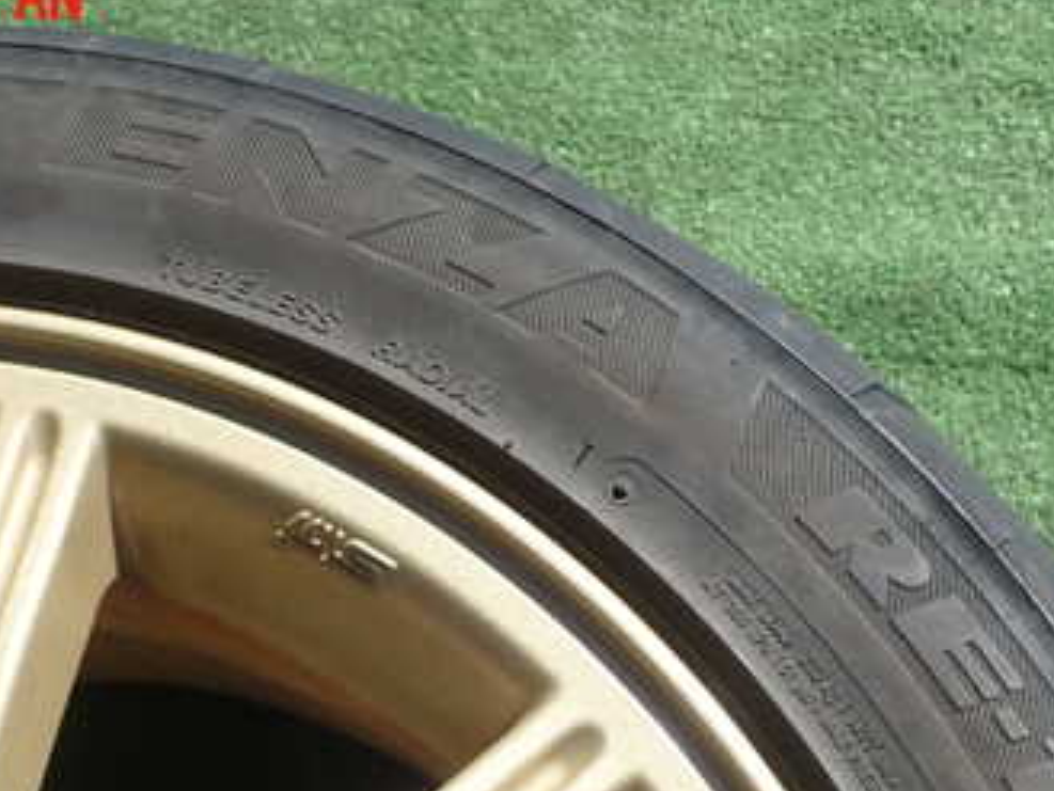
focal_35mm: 73
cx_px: 461
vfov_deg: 19.9
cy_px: 679
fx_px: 2224
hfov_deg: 26.6
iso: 100
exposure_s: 1/500
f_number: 4
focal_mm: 7.34
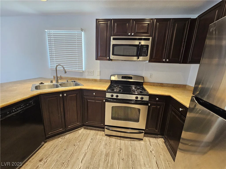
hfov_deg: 106.2
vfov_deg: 89.9
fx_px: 85
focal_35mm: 13
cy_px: 84
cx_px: 113
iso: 200
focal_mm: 2.2
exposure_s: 1/60
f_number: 2.2
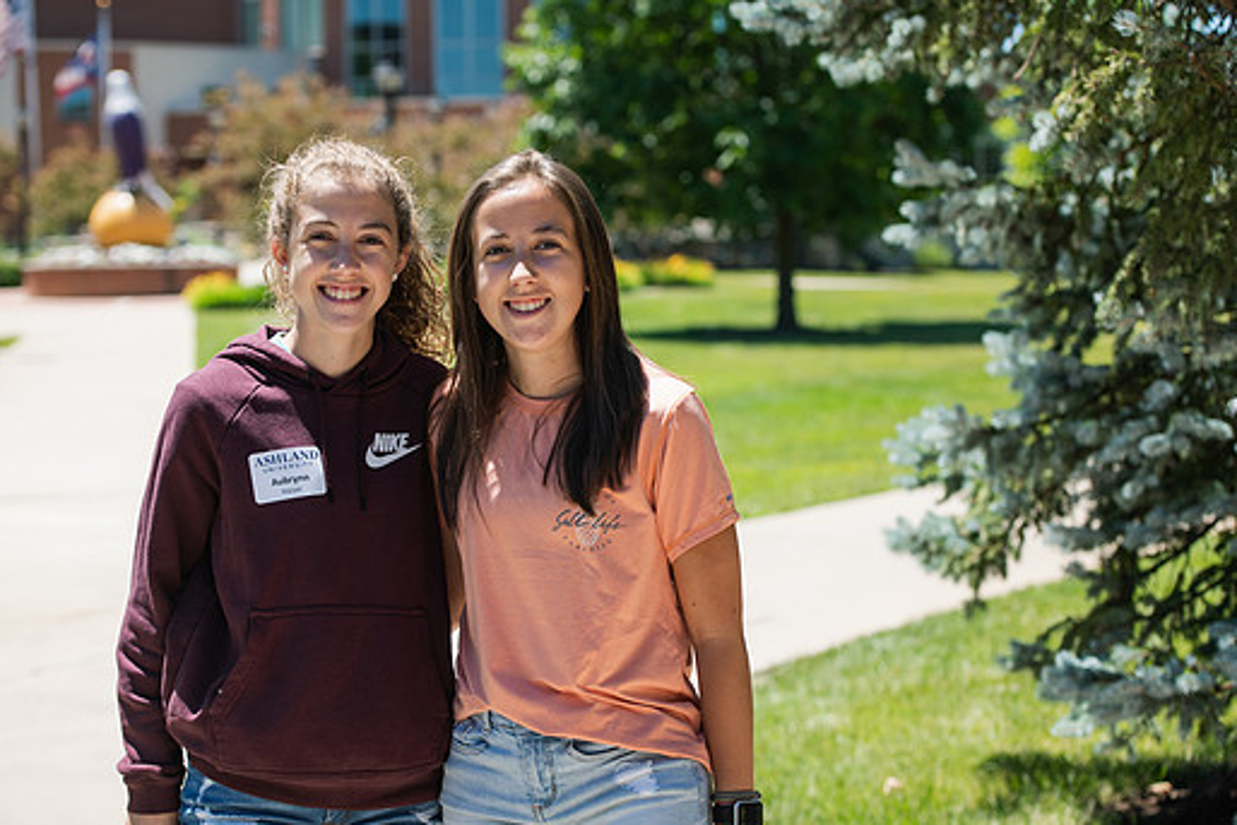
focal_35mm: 79
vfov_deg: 17.3
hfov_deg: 25.7
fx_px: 2715
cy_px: 415
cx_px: 568
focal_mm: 70
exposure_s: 1/500
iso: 80
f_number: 4
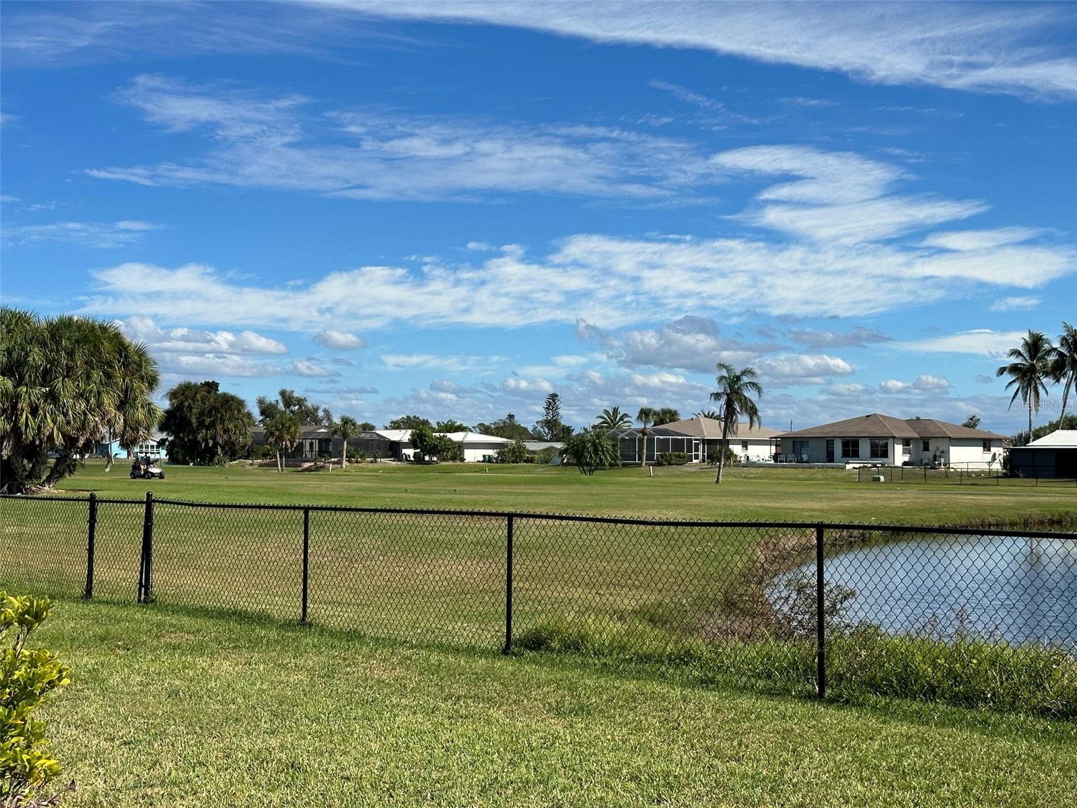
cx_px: 538
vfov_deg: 30.3
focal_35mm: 48
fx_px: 1493
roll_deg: -0.6
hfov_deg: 39.7
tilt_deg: +1.2
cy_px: 404
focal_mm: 6.86
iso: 64
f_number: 1.78
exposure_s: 1/7092
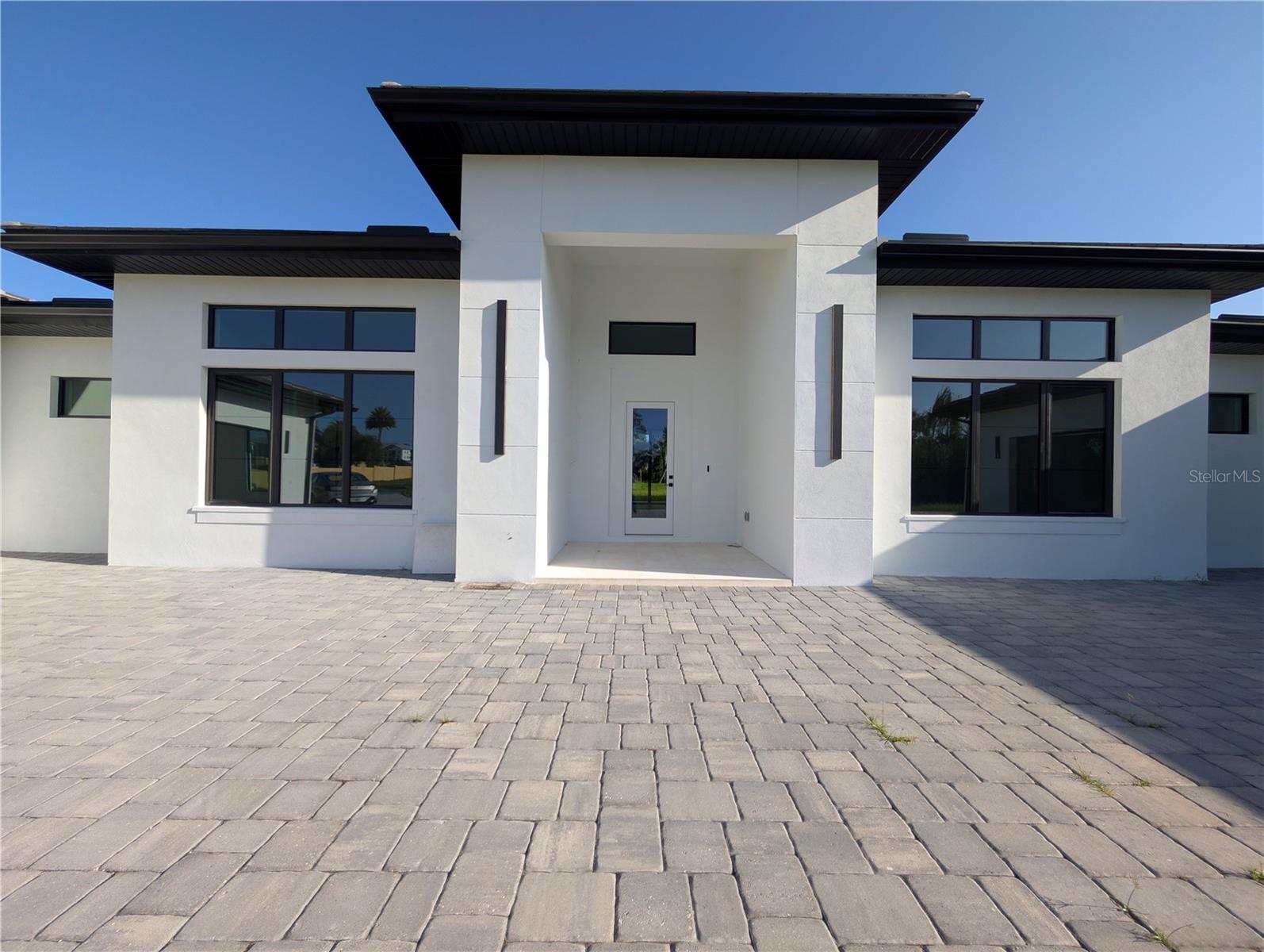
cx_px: 632
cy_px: 476
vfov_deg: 94.6
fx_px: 439
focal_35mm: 12
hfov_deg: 110.5
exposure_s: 1/3922
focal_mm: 2.02
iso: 58
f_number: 1.7
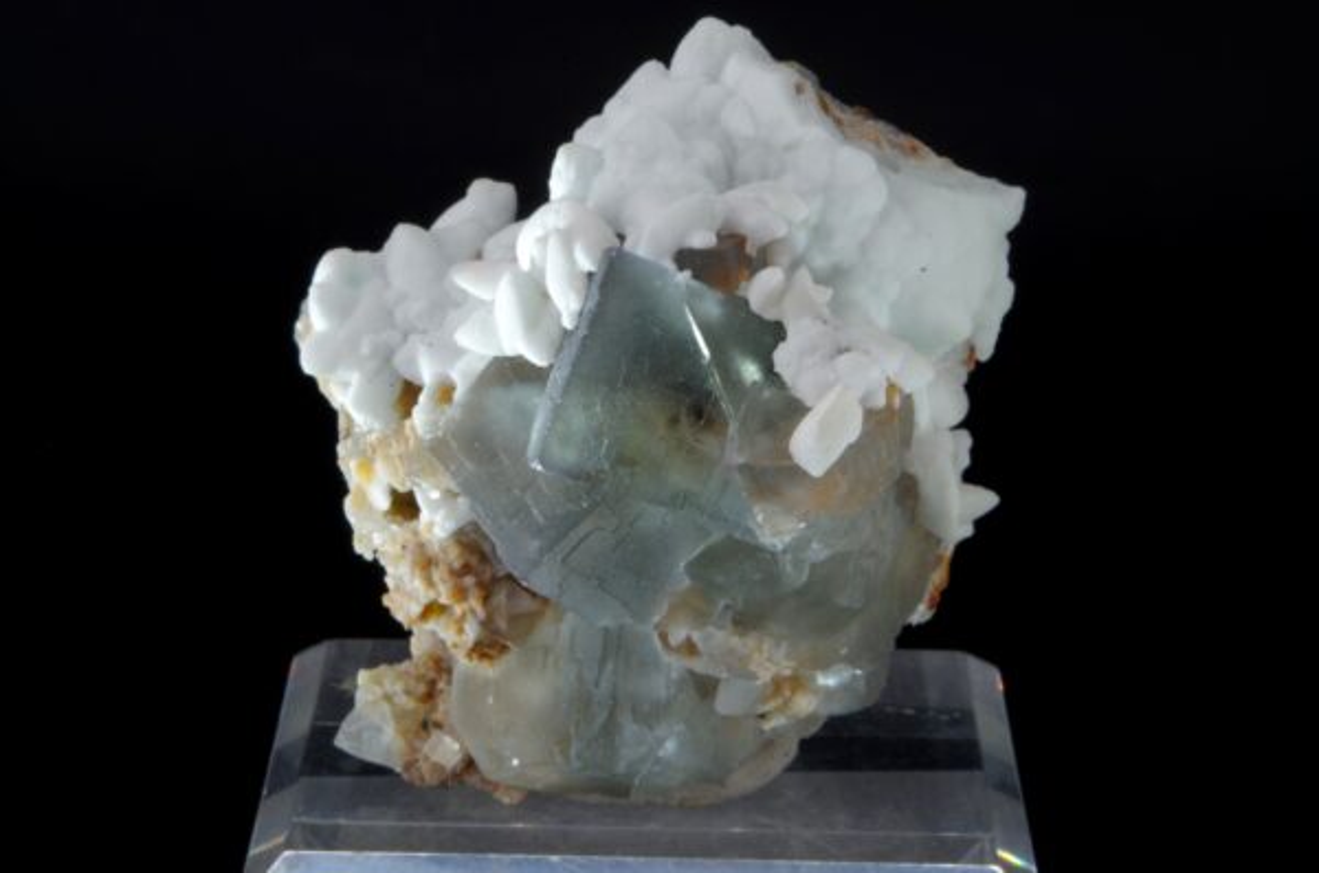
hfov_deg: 27.1
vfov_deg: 18.1
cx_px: 660
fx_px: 2741
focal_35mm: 75
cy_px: 436
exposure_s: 1/2.5
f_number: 5.6
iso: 100
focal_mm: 50
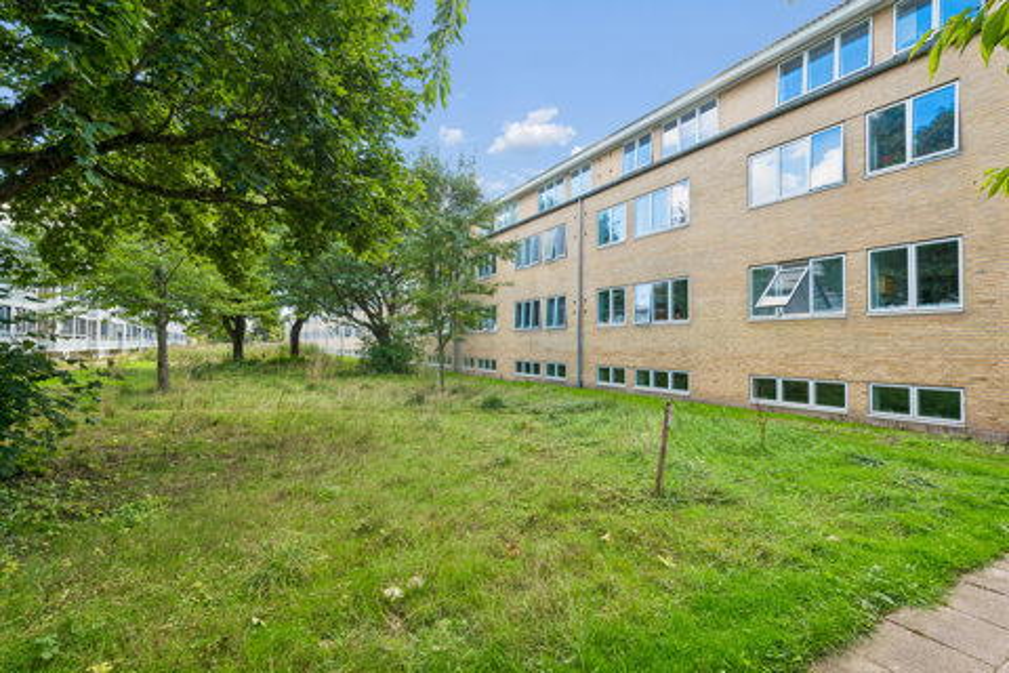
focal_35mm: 17
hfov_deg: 93.3
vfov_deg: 70.4
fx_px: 476
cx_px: 504
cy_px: 336
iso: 250
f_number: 10
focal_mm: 17
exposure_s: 1/50
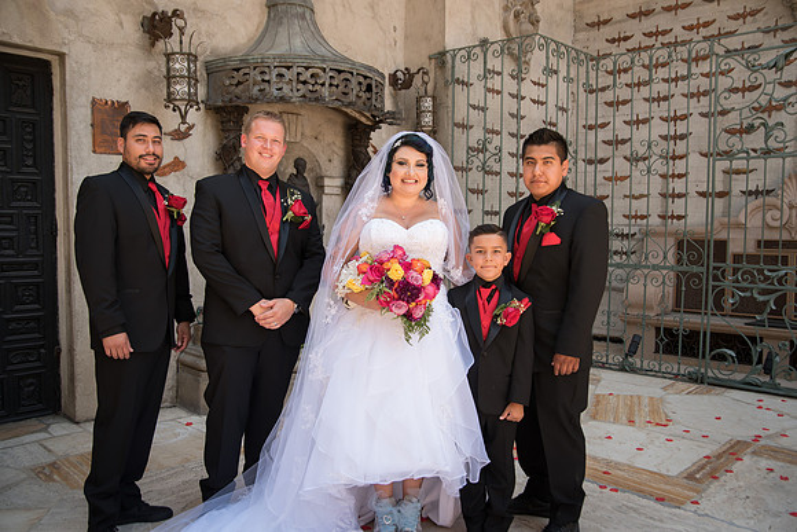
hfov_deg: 60.3
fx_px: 686
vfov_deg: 42.3
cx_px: 398
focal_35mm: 31
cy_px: 266
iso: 100
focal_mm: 31
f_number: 4.5
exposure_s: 1/100
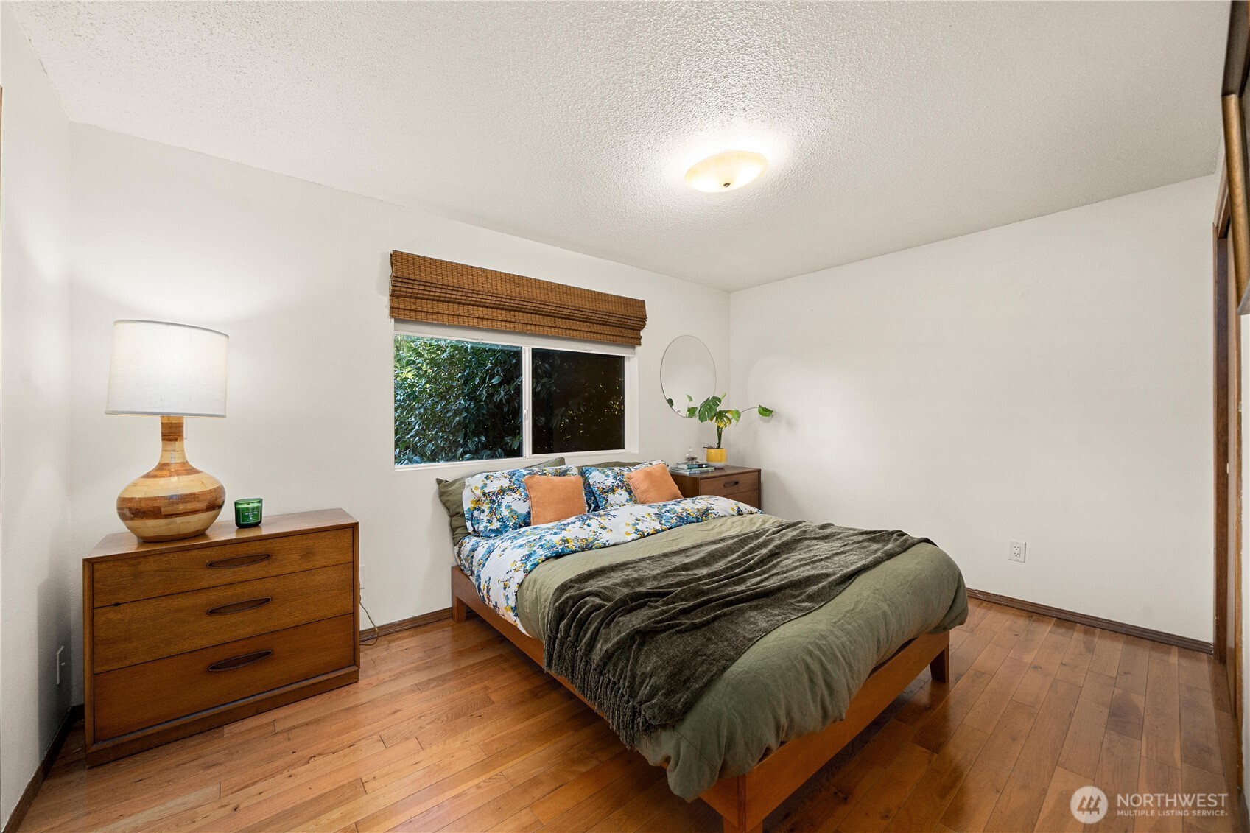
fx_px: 451
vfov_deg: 85.4
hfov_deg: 108.3
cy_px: 416
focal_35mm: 13
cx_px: 625
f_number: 6.7
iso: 1000
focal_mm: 13
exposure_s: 1/15
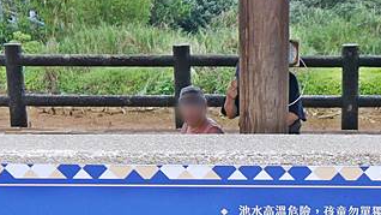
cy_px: 359
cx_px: 279
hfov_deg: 22.0
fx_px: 970
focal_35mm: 96
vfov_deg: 11.8
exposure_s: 1/125
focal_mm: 14
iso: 200
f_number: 3.5
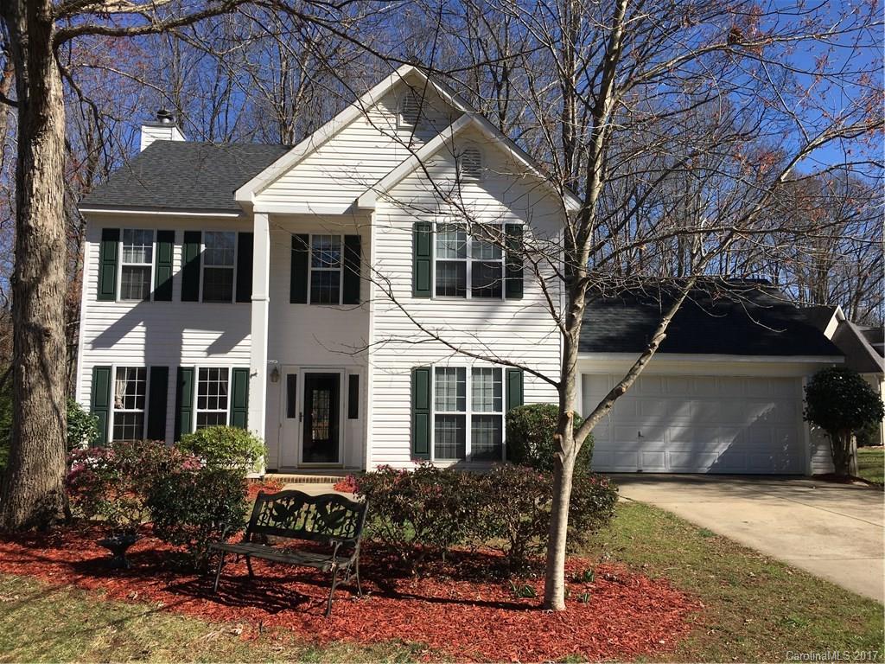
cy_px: 332
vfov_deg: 48.2
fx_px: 741
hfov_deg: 61.7
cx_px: 442
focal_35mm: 29
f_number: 2.2
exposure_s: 1/1923
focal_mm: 4.15
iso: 25
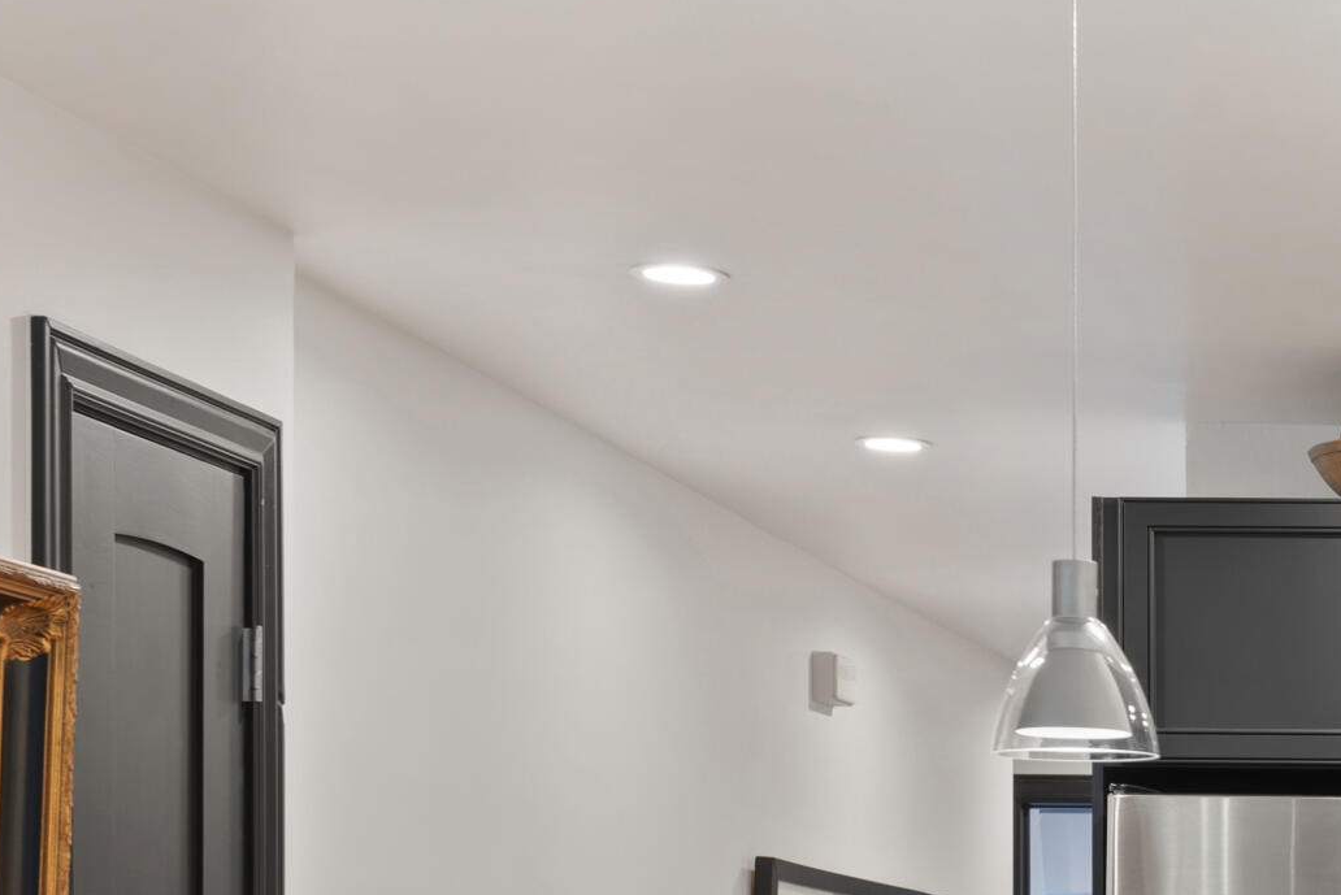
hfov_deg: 19.8
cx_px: 1827
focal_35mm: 93
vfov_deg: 14.1
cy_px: 1159
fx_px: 3466
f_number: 7.1
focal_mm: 32
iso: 100
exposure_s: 2
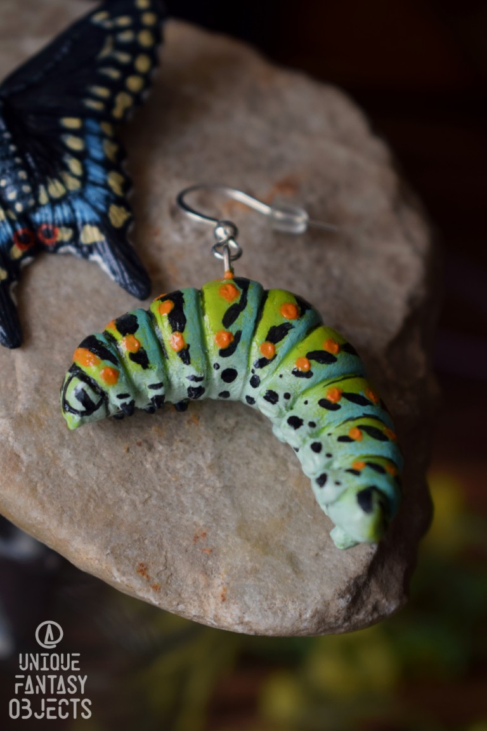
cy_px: 366
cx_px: 244
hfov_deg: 16.6
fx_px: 1674
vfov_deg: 24.6
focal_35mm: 82
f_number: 5.6
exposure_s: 1/125
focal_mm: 55
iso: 400
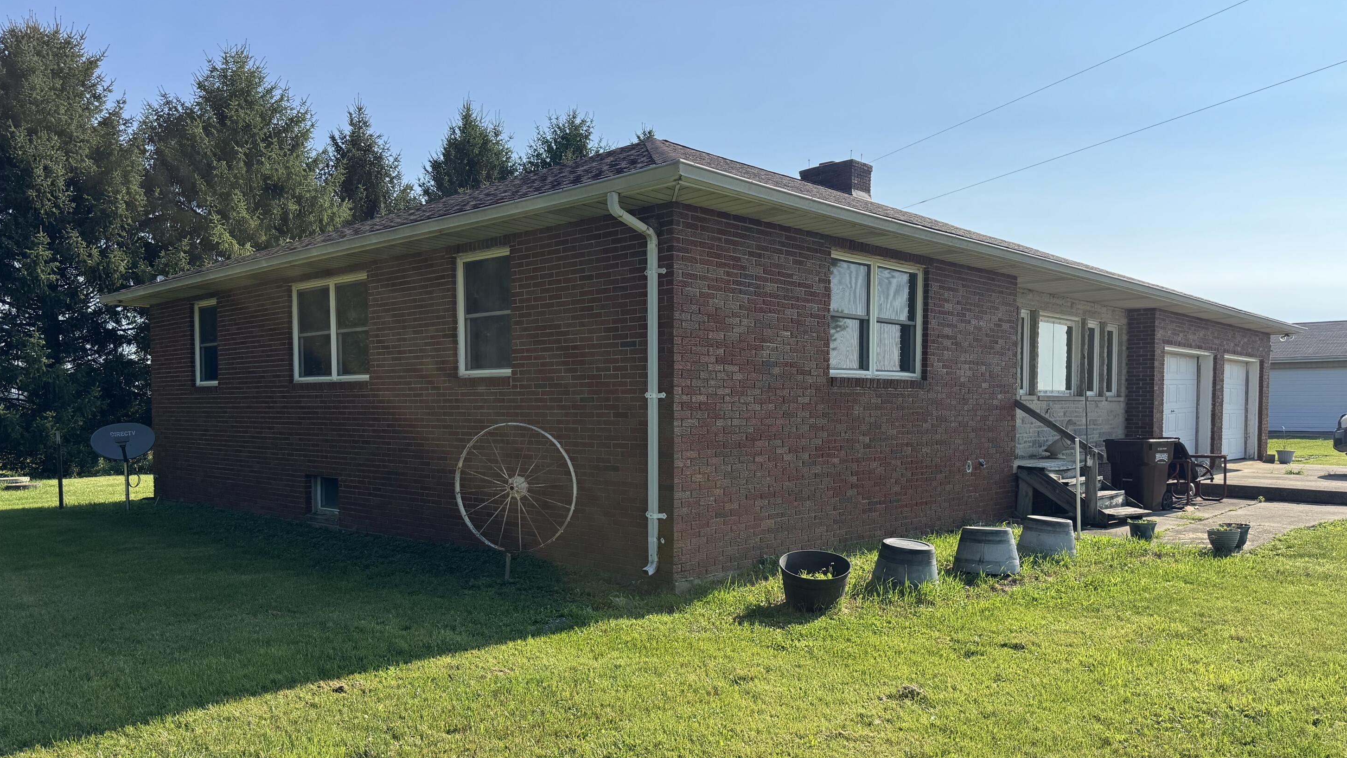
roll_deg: +0.2
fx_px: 964
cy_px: 445
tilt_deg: -3.0
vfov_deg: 42.7
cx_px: 657
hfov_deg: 69.8
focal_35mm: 27
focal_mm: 6.76
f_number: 1.78
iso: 80
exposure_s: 1/3096
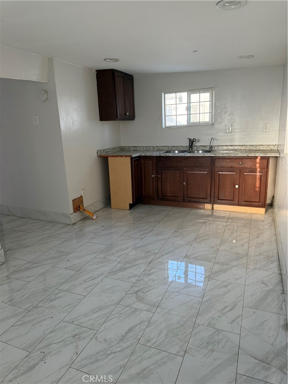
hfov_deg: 56.8
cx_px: 144
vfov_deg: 71.6
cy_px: 192
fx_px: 266
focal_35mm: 24
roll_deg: +2.5
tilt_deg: -13.9
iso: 200
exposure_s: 1/83
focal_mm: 6.76
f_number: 1.78
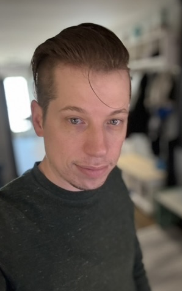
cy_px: 146
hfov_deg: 39.4
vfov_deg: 59.7
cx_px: 95
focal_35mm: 32
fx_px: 254
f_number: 1.9
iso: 400
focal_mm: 2.69
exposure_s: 1/30
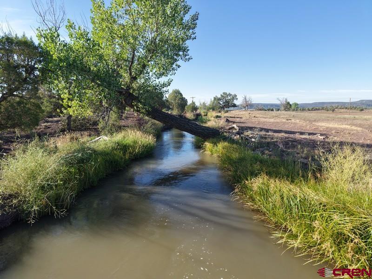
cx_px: 186
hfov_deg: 71.6
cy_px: 140
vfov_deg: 56.8
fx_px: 258
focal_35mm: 24
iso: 190
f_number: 1.8
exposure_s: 1/2000
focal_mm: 8.67
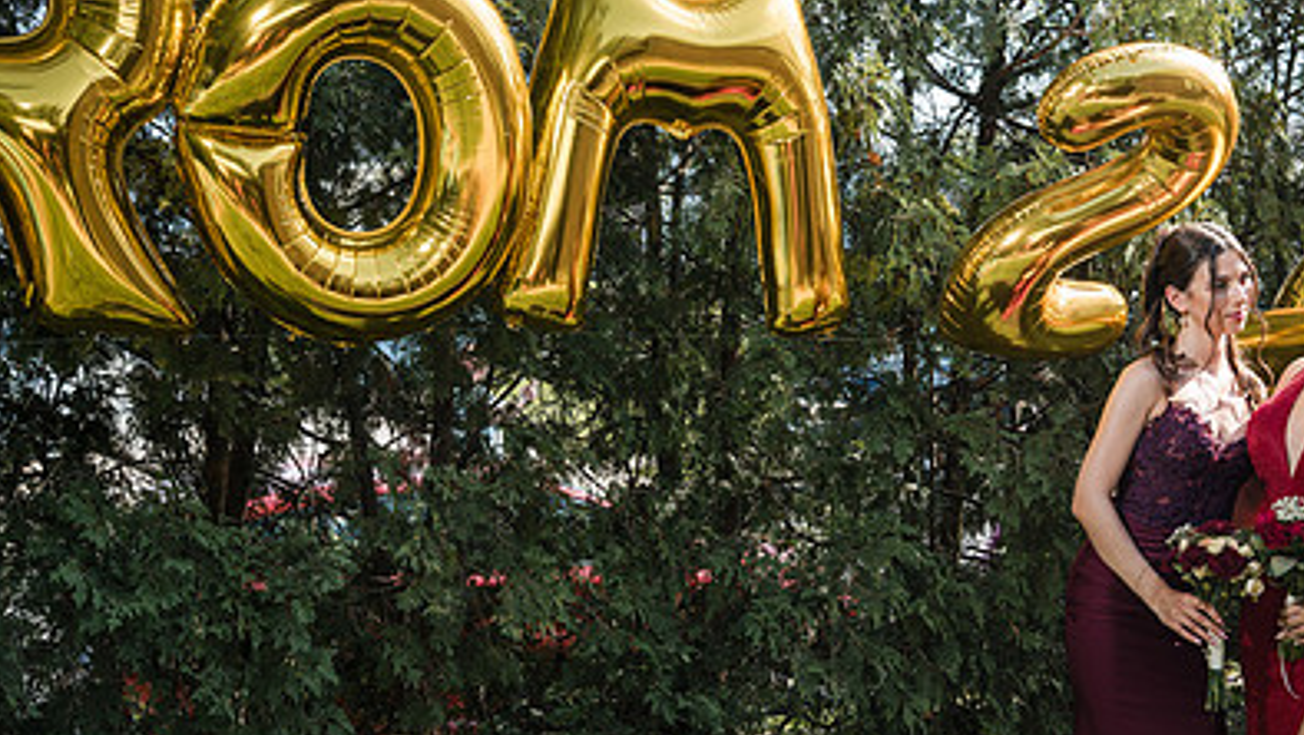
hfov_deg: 38.1
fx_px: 1868
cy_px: 545
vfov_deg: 22.1
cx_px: 870
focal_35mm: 54
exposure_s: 1/250
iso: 200
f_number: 5
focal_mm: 35
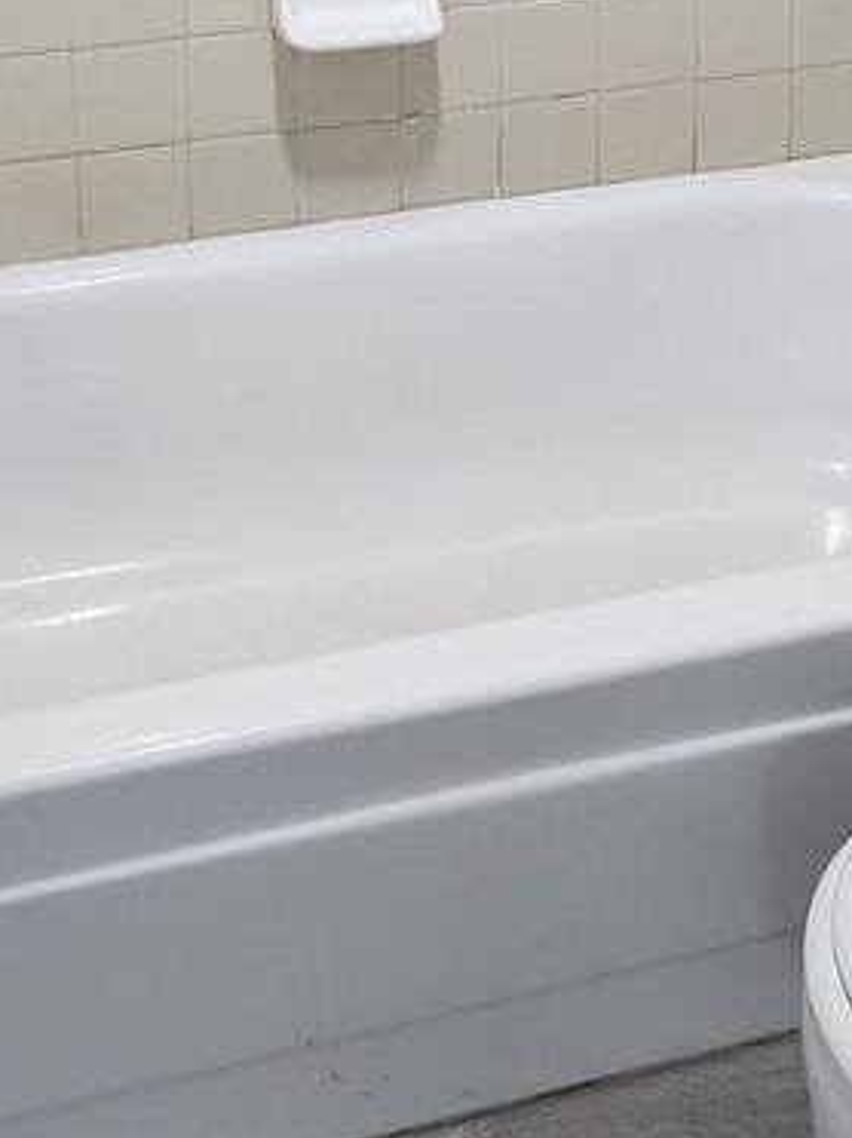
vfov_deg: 26.1
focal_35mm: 67
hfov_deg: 21.9
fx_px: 2200
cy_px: -193
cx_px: 478
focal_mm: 6.4
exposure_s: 1/120
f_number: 1.8
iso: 400
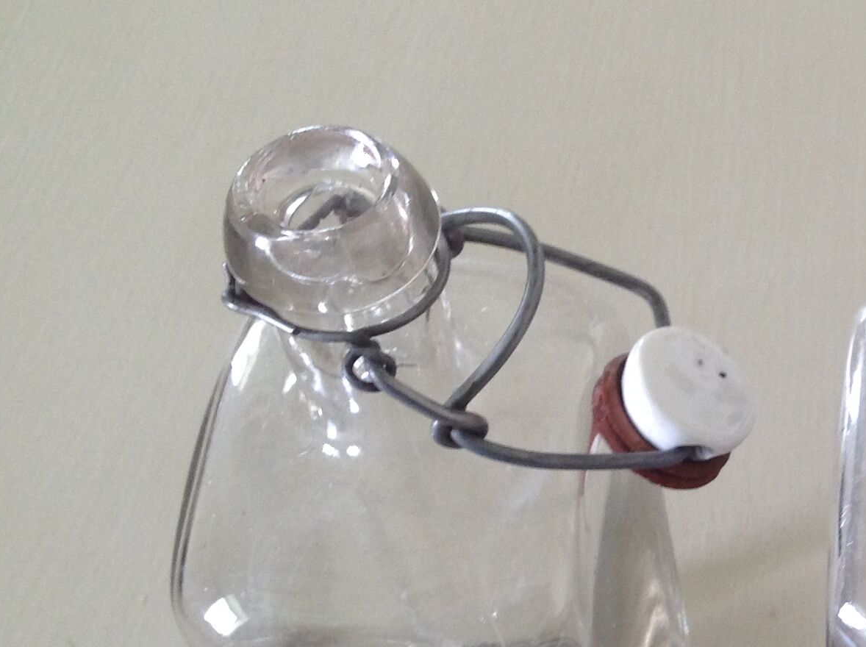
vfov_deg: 18.8
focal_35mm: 77
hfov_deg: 24.5
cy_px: 547
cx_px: 817
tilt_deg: -57.3
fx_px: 1924
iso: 80
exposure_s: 1/15
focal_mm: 4.28
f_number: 2.4
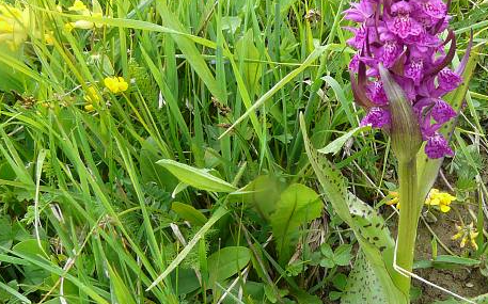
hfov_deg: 37.0
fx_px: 691
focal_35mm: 52
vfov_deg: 24.8
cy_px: 171
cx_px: 418
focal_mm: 4.6
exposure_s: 1/100
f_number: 4
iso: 100
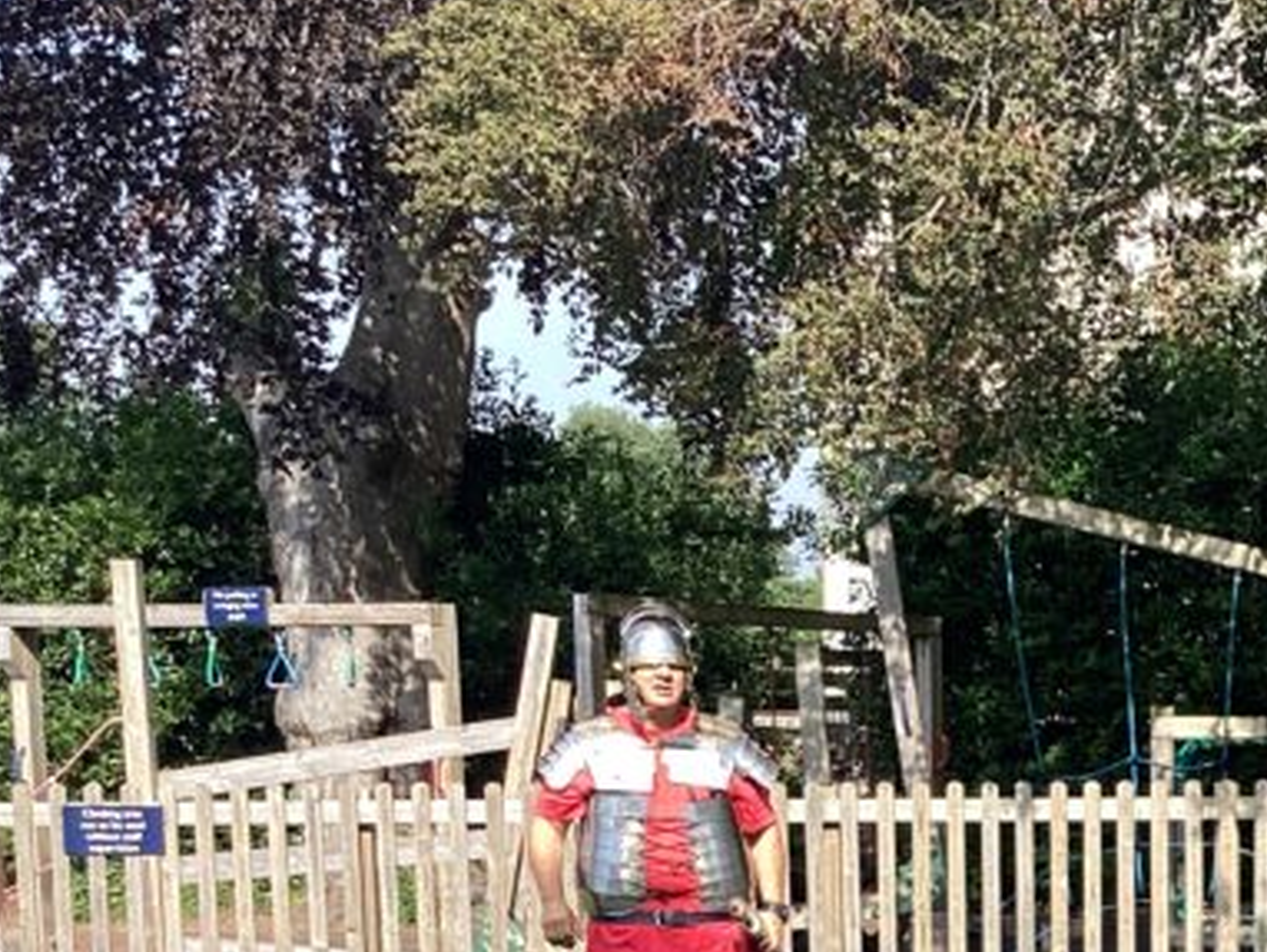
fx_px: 3040
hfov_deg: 22.1
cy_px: 1224
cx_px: 1443
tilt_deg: -9.7
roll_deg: -0.3
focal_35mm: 83
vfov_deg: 16.8
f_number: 2.4
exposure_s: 1/407
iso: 25
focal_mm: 3.3
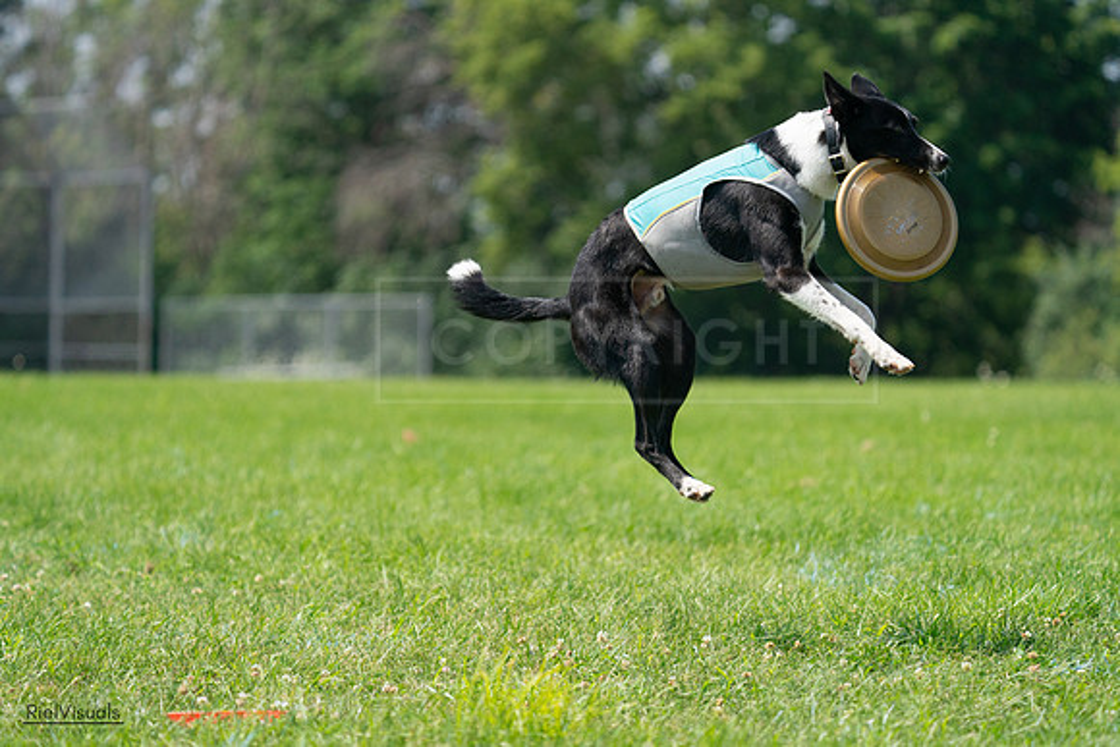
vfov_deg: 6.1
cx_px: 560
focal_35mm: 225
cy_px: 374
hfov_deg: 9.1
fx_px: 7001
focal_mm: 225
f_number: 5.6
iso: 1250
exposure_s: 1/4000
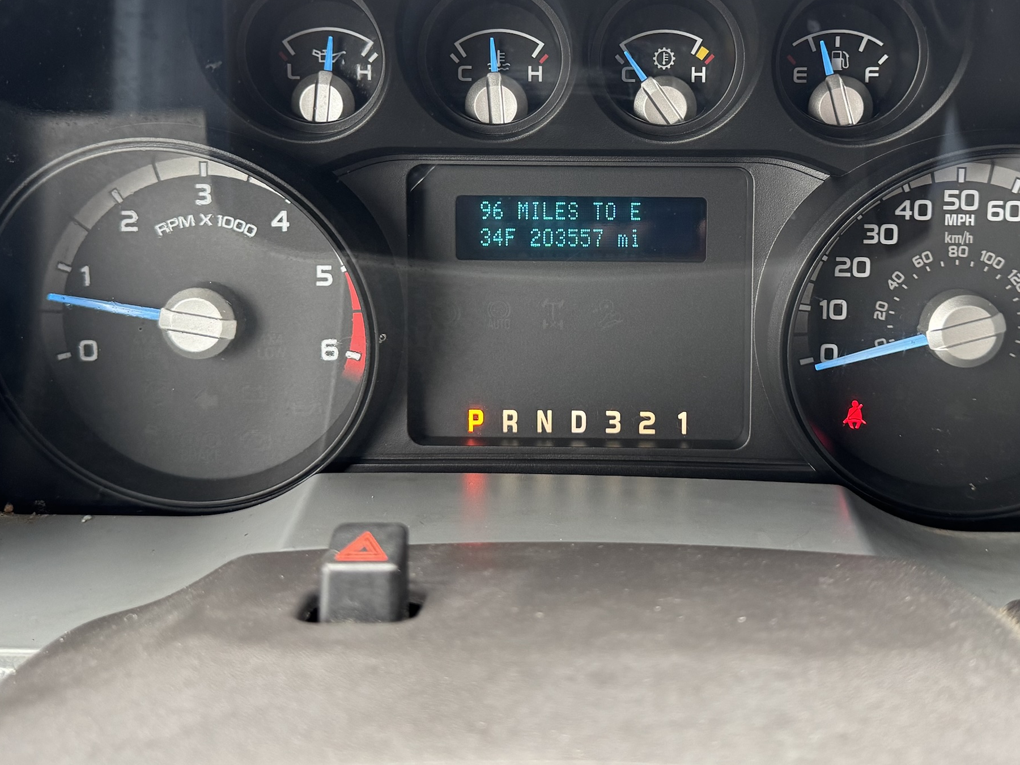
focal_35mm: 40
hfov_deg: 46.7
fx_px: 1179
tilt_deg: -27.9
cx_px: 571
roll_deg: +0.7
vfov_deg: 35.3
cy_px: 210
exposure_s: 1/60
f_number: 1.78
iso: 320
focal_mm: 6.76
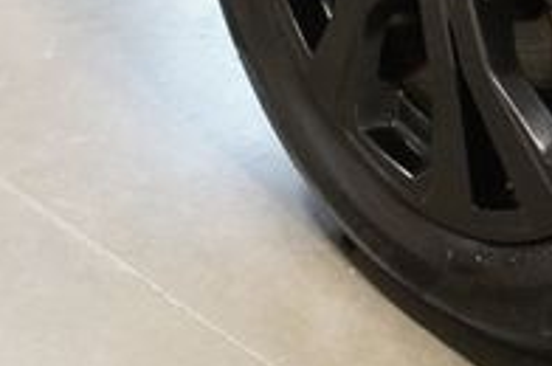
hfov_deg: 20.5
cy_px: -152
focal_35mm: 98
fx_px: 1500
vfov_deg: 13.3
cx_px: 470
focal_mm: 20
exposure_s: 1/125
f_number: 4
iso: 6400
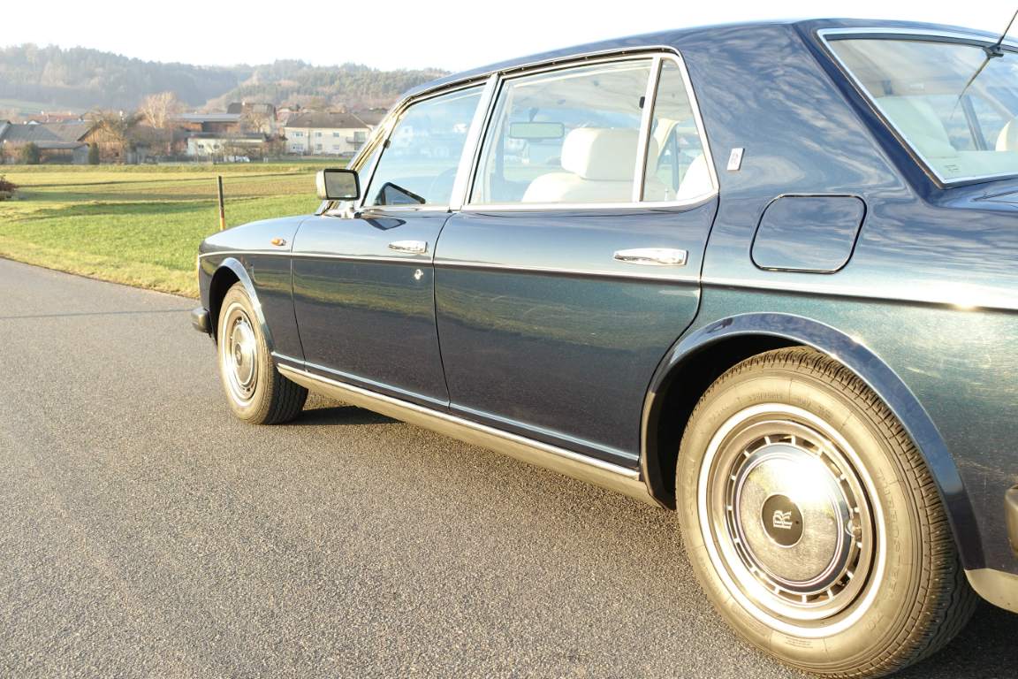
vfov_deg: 36.9
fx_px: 1018
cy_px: 340
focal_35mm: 36
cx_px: 509
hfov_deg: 53.1
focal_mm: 13.34
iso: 125
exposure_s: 1/80
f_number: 4
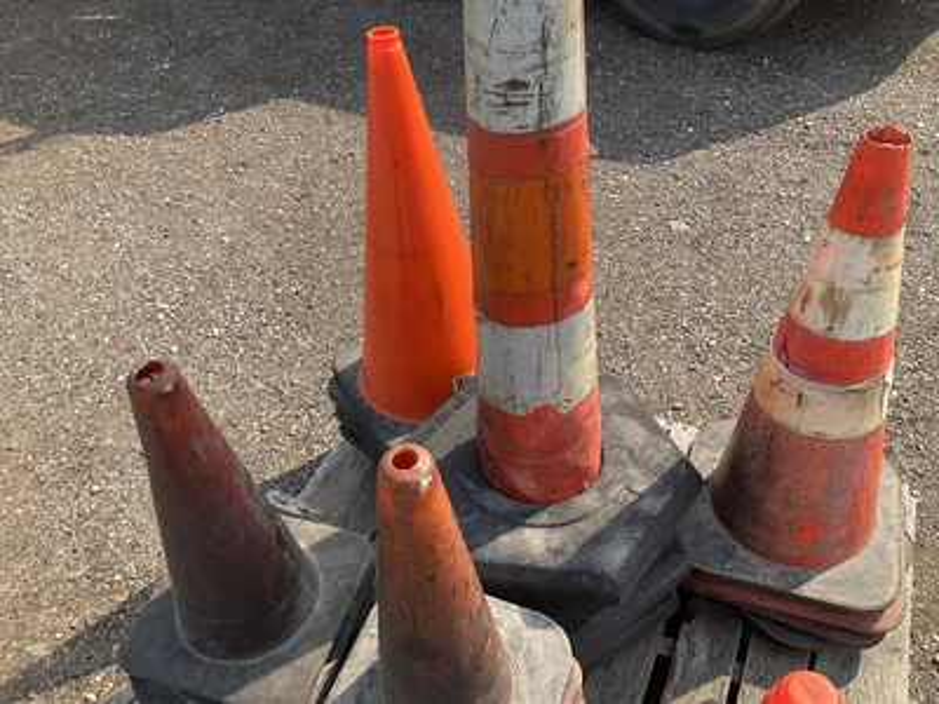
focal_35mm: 29
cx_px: 470
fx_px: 787
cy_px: 352
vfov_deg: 48.2
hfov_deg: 61.7
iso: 25
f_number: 1.8
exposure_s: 1/759
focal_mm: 3
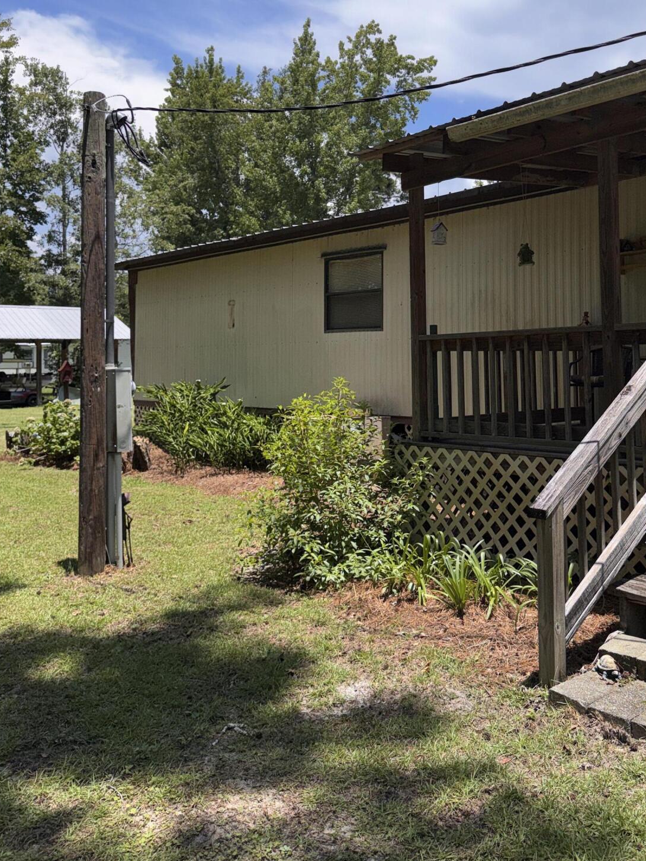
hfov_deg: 42.6
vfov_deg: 54.8
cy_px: 327
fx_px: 821
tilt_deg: +3.2
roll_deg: +0.8
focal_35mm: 33
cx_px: 407
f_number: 1.78
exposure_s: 1/6410
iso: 50
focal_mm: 6.76
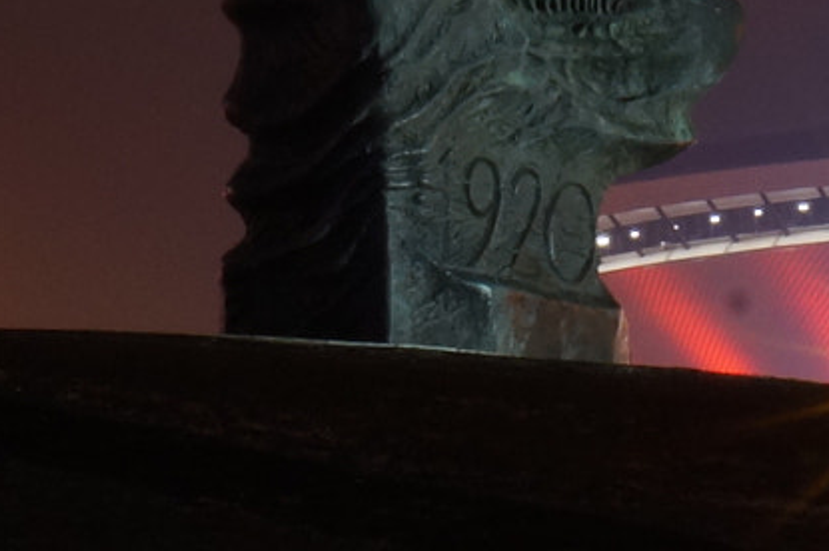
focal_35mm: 214
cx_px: 835
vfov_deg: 6.2
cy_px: -678
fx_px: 4935
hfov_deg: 9.5
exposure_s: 25
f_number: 29
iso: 400
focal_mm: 29
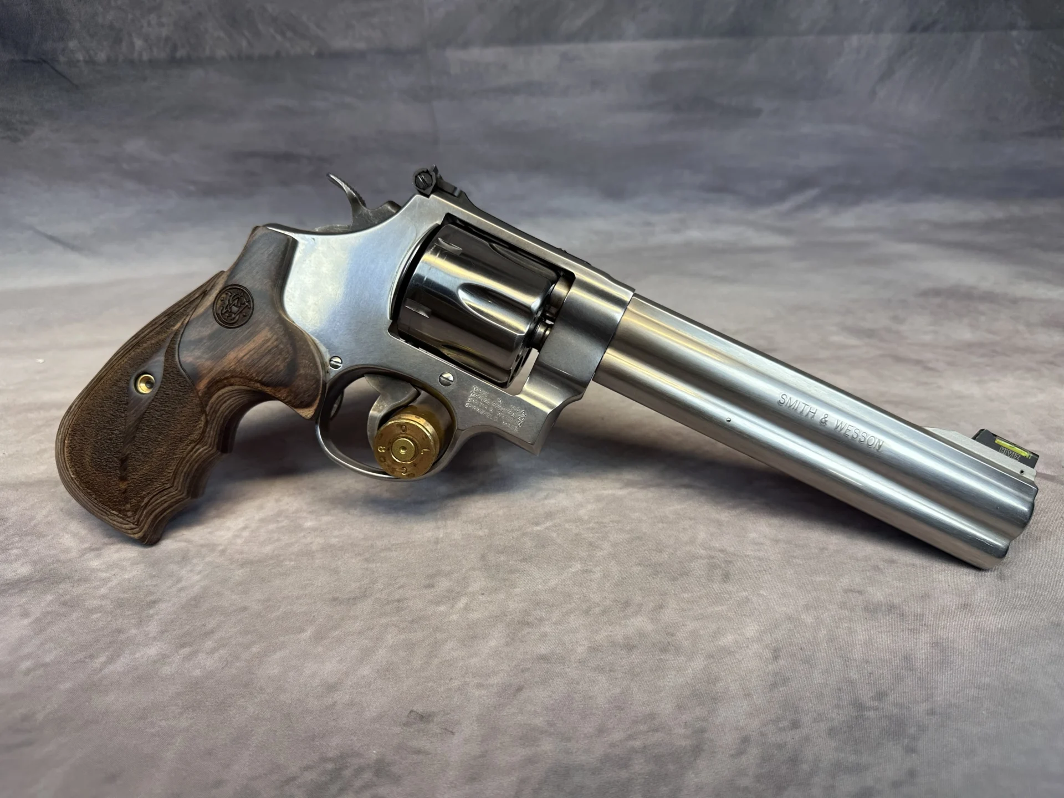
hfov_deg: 71.6
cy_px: 399
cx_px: 532
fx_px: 738
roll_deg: +0.9
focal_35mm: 24
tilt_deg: -32.8
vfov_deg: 56.8
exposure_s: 1/284
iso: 80
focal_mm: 6.86
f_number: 1.78
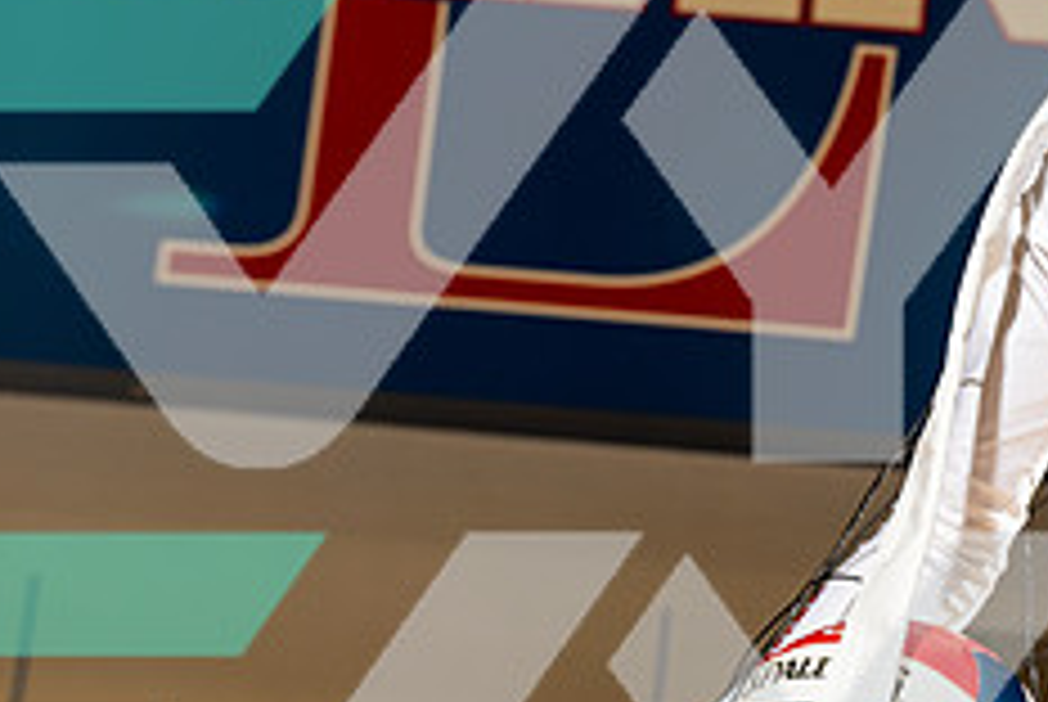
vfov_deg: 12.8
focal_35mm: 107
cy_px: 227
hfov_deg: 18.6
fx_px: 3119
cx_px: 1017
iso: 250
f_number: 5.6
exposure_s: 1/250
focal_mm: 43
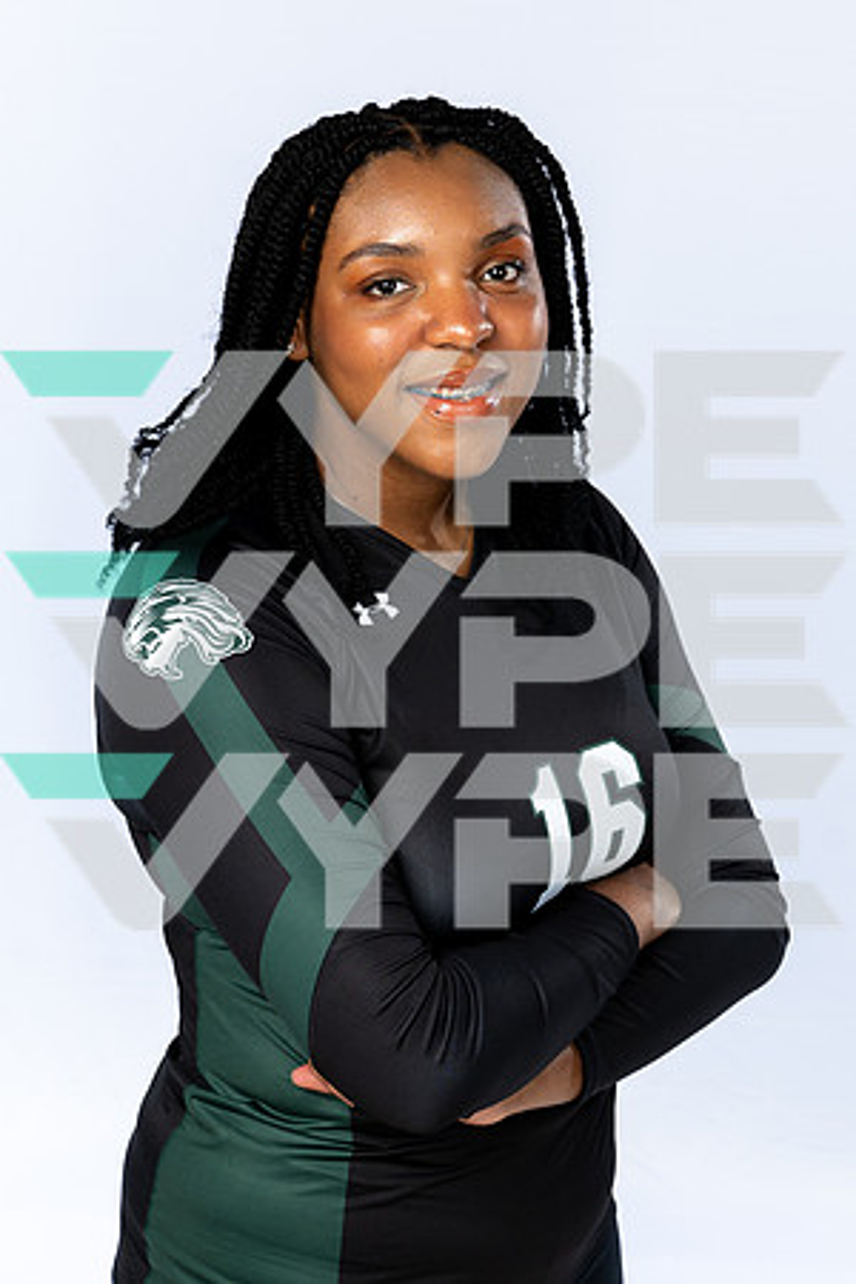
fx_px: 3210
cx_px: 479
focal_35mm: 90
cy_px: 642
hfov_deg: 15.2
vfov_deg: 22.6
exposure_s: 1/250
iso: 250
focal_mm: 60
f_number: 5.6
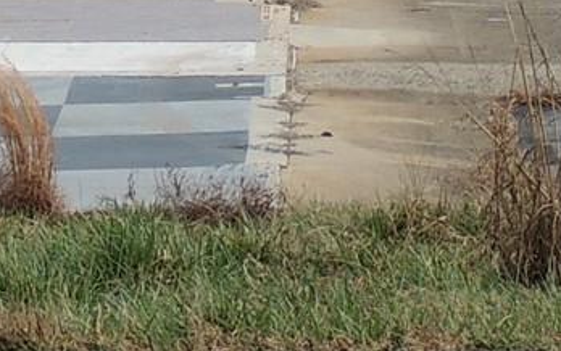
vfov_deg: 3.8
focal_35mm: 343
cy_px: -547
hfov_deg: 6.1
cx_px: 424
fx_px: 5248
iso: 100
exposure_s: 1/640
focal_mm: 9.8
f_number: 3.7
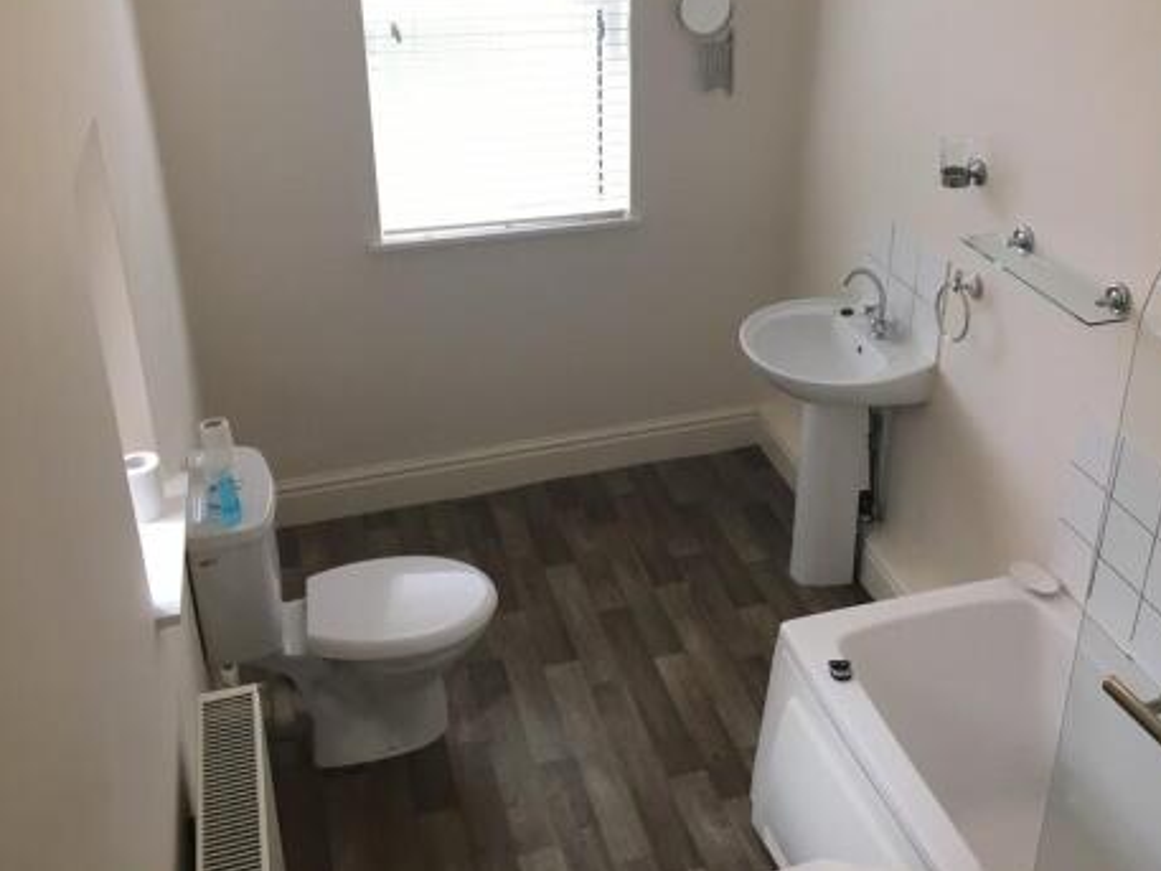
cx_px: 677
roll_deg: -0.9
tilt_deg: -24.0
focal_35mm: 37
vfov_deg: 38.4
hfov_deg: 49.9
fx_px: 1241
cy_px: 321
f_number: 2.2
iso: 25
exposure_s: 1/33
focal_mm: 4.15
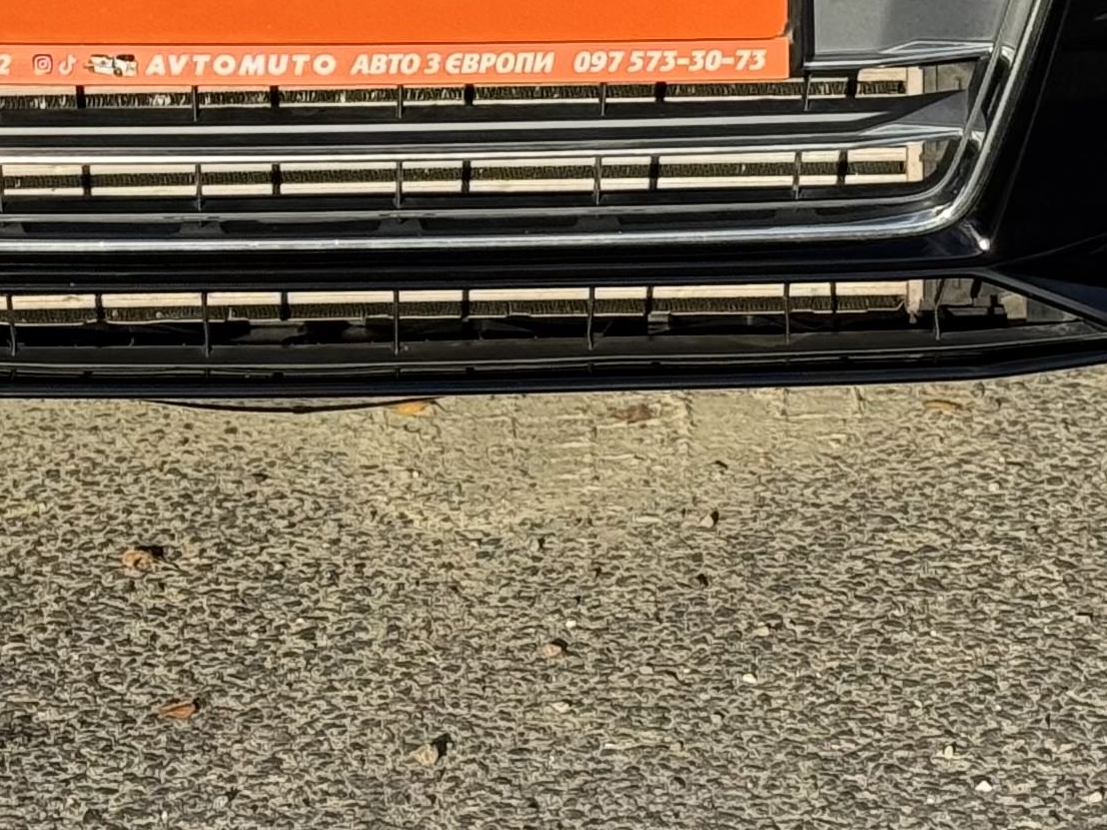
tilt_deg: -7.9
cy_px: -604
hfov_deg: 11.3
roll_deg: -0.6
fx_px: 5595
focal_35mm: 175
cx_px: 294
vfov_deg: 8.2
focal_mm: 6.76
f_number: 1.78
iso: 64
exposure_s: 1/2959
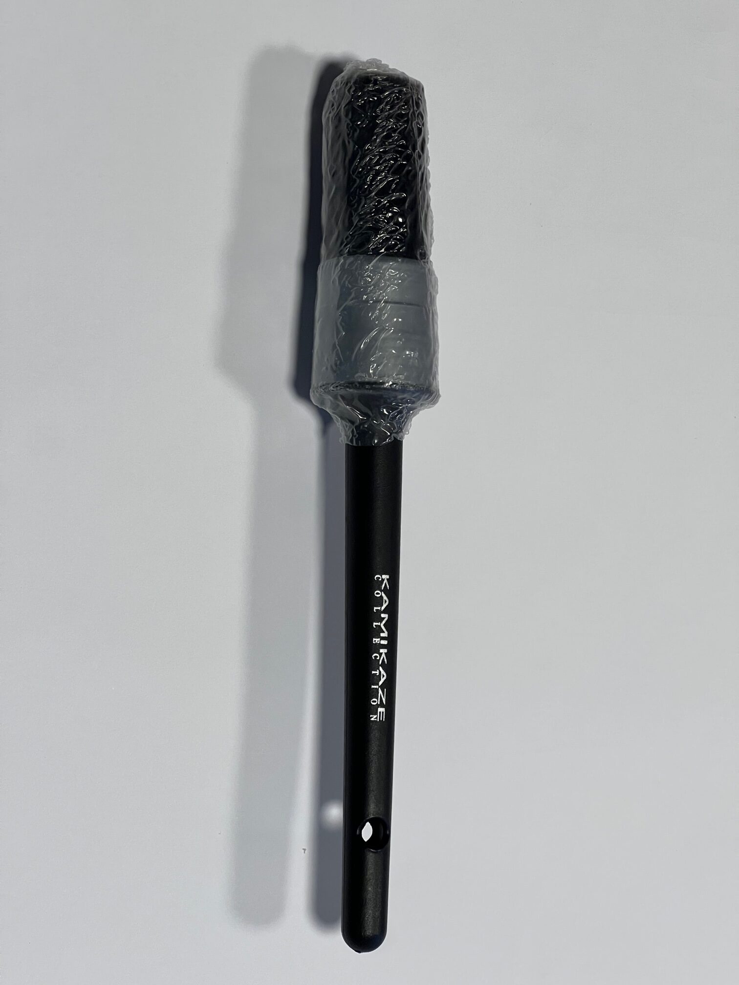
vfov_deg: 25.3
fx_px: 2192
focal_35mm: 77
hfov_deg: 19.1
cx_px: 370
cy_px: 492
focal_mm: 9
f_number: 2.8
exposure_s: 1/50
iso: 125
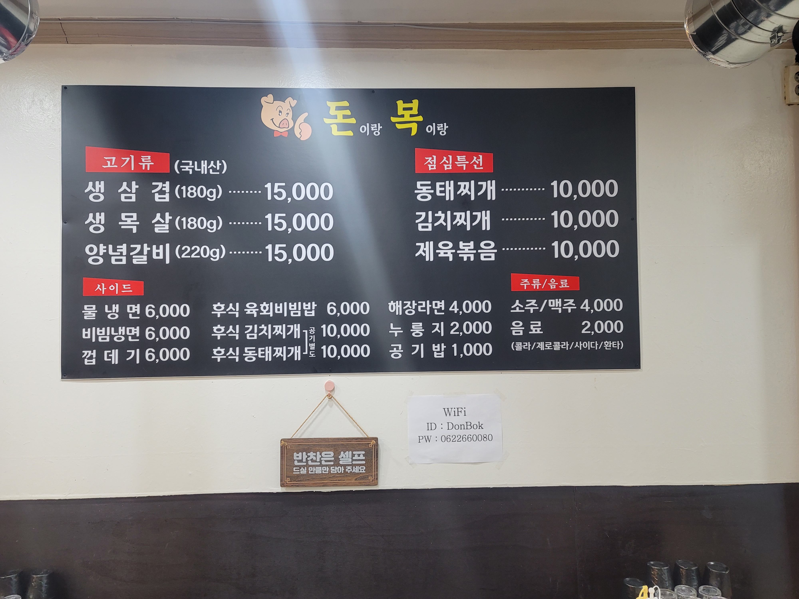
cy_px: 300
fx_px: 577
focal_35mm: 25
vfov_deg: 54.9
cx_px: 400
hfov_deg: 69.4
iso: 160
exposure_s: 1/60
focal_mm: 7
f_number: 1.8
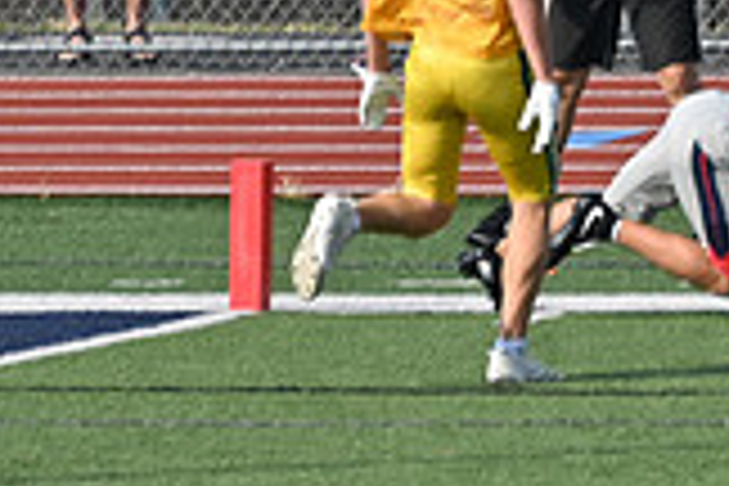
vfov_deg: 1.1
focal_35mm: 1238
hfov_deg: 1.7
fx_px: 25068
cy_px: 29
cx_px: 801
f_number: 5.6
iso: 100
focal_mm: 230
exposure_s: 1/800
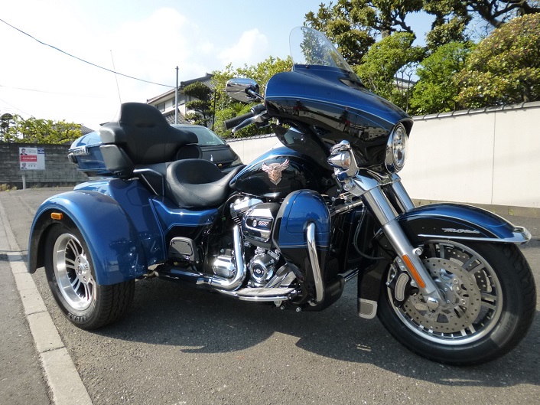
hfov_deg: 71.6
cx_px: 270
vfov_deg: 56.8
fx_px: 374
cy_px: 202
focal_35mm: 24
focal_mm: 4.3
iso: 160
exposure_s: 1/1000
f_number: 2.8
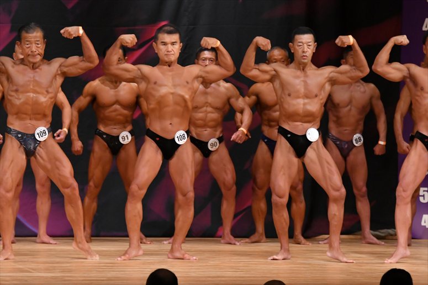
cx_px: 214
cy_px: 142
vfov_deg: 5.1
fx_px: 3208
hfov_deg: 7.6
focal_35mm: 270
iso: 4500
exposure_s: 1/400
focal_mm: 180
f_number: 5.6
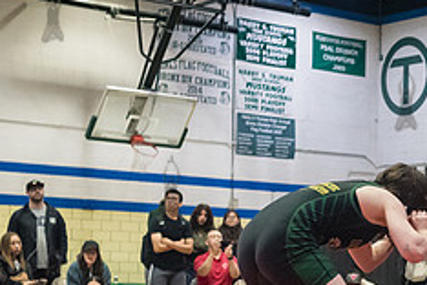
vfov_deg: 12.6
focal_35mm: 108
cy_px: 254
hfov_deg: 18.0
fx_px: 1281
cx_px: 507
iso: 6400
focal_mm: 35
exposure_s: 1/400
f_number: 3.5
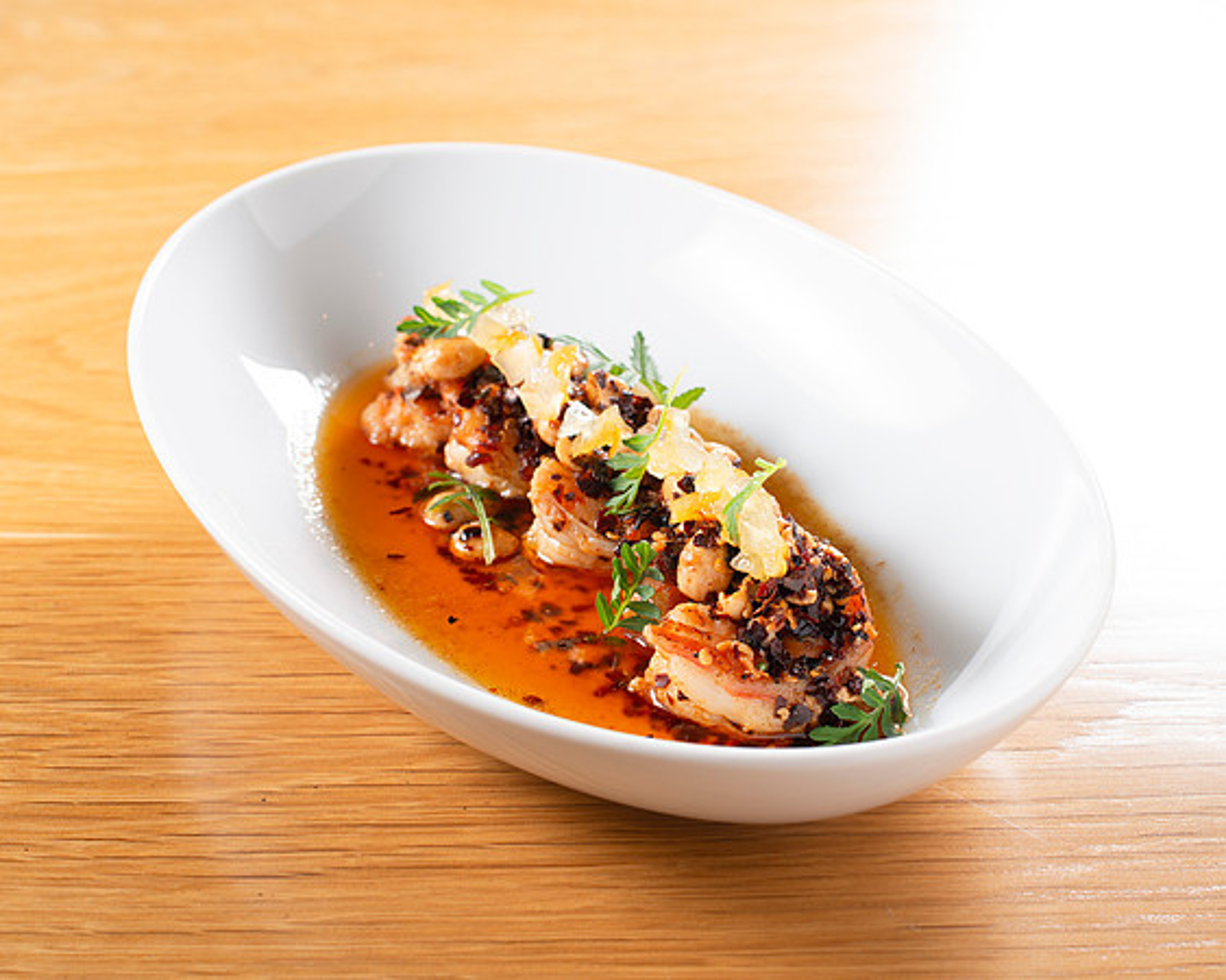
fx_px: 2172
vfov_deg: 25.4
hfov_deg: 31.5
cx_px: 662
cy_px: 521
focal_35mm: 60
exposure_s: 1/200
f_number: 7.1
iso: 200
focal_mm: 50
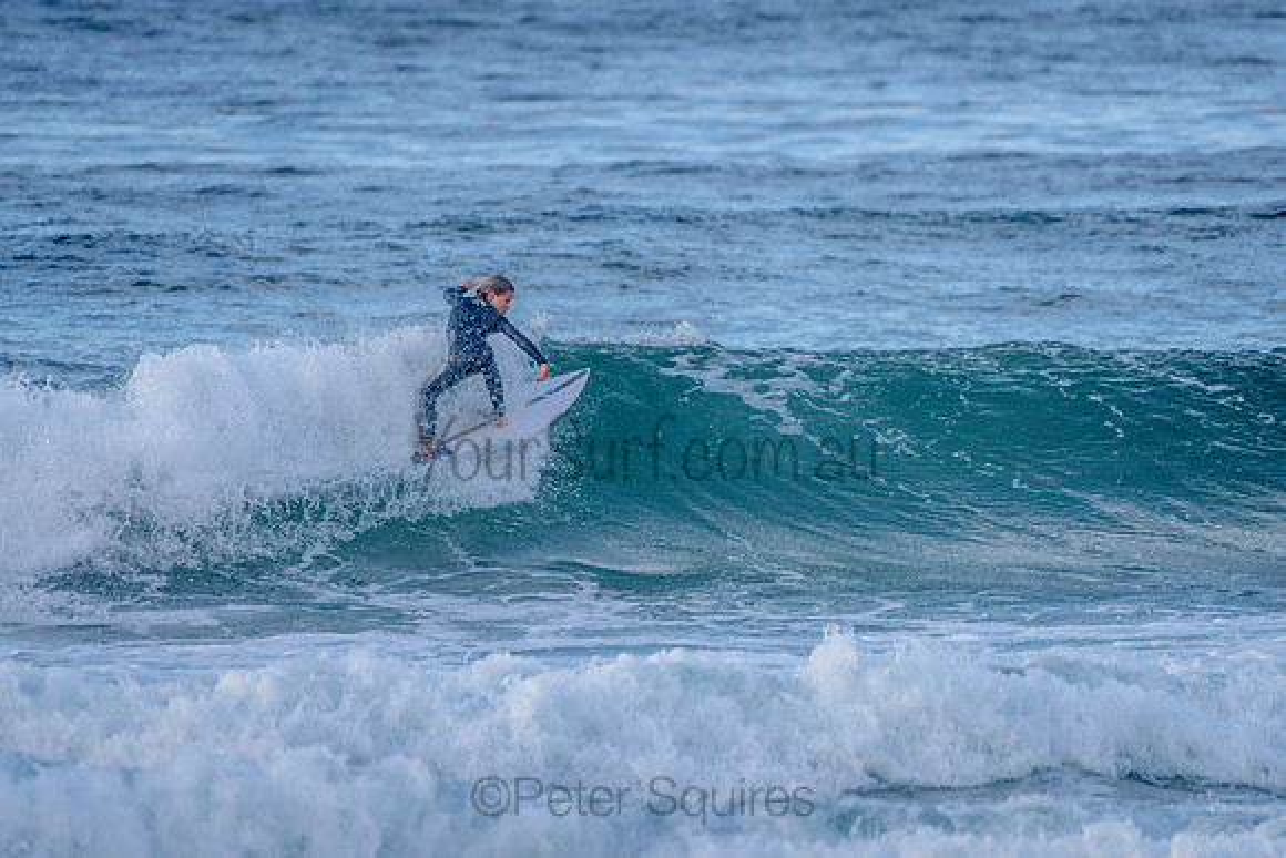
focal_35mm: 613
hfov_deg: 3.4
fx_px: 21900
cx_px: 498
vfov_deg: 2.2
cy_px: 432
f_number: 5.6
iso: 320
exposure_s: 1/1250
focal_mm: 500
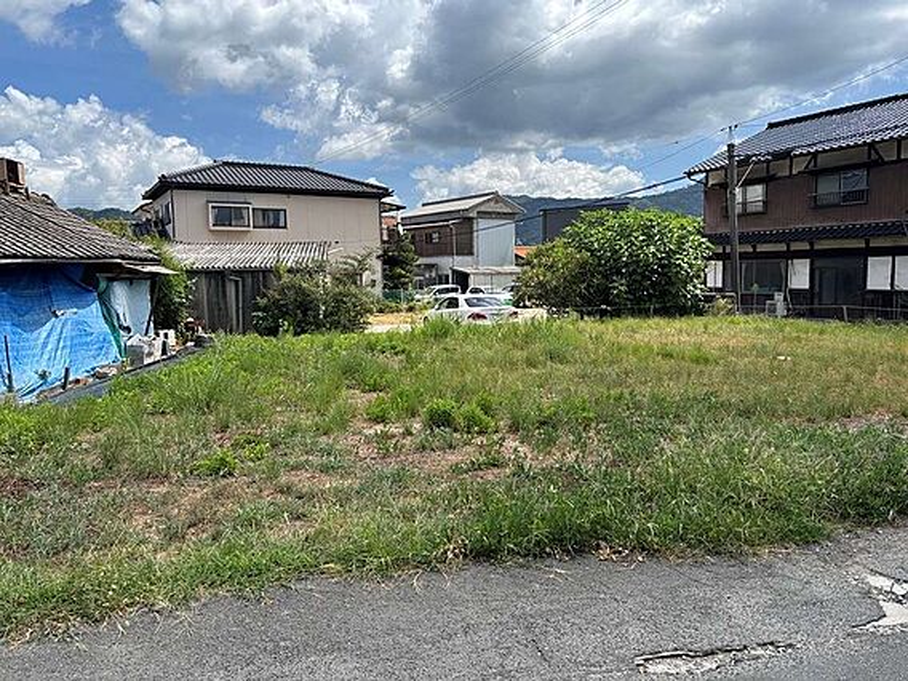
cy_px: 340
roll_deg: +2.1
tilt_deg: -5.1
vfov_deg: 53.1
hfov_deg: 67.3
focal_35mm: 26
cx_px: 454
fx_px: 682
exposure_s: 1/2778
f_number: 1.6
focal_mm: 5.96
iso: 50
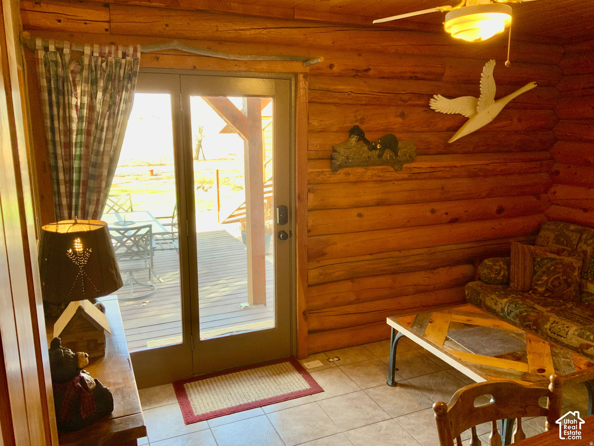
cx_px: 297
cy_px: 223
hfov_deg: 61.7
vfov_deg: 48.2
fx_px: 498
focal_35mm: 29
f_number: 1.8
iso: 40
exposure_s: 1/60
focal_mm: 3
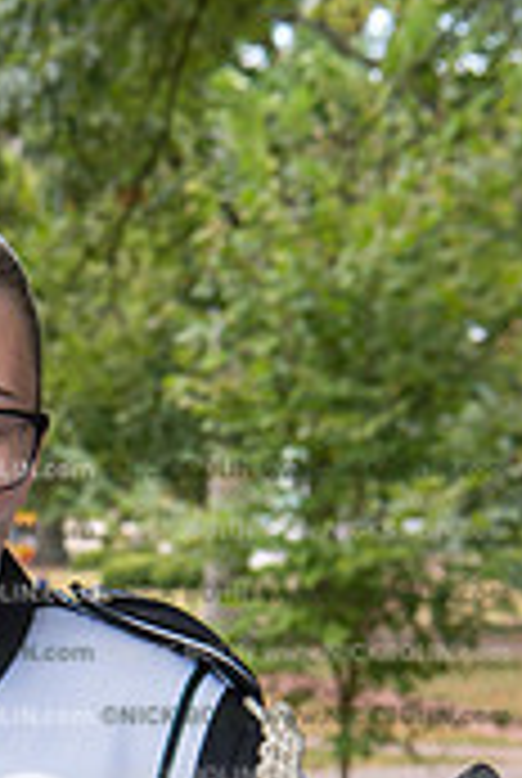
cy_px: 899
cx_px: -112
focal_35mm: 135
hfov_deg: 10.0
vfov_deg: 14.7
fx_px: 2924
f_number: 8
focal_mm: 52
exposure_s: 1/100
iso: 500
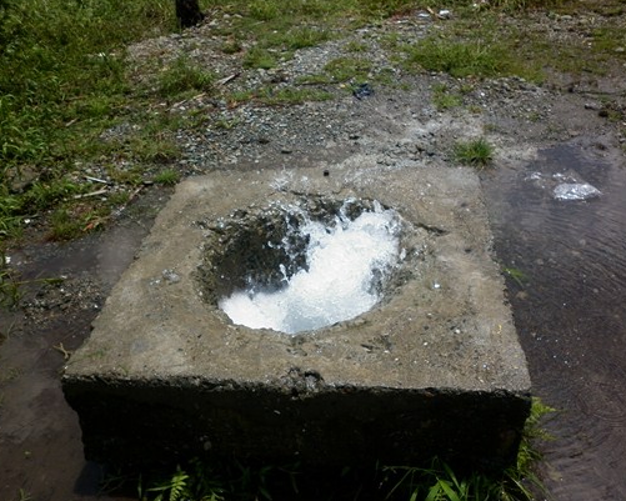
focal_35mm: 30
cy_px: 246
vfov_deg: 48.5
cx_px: 306
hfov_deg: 58.8
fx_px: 556
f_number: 7.1
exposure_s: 1/250
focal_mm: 5
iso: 80
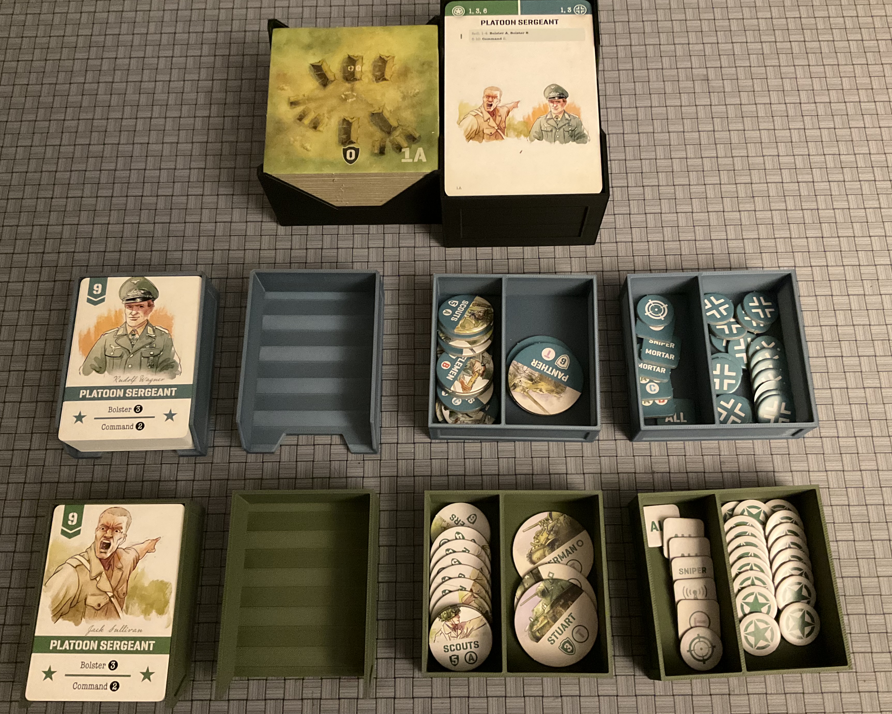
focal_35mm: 33
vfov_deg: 44.5
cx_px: 455
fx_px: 871
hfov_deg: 54.2
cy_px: 367
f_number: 1.8
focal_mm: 3
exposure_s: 1/30
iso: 500
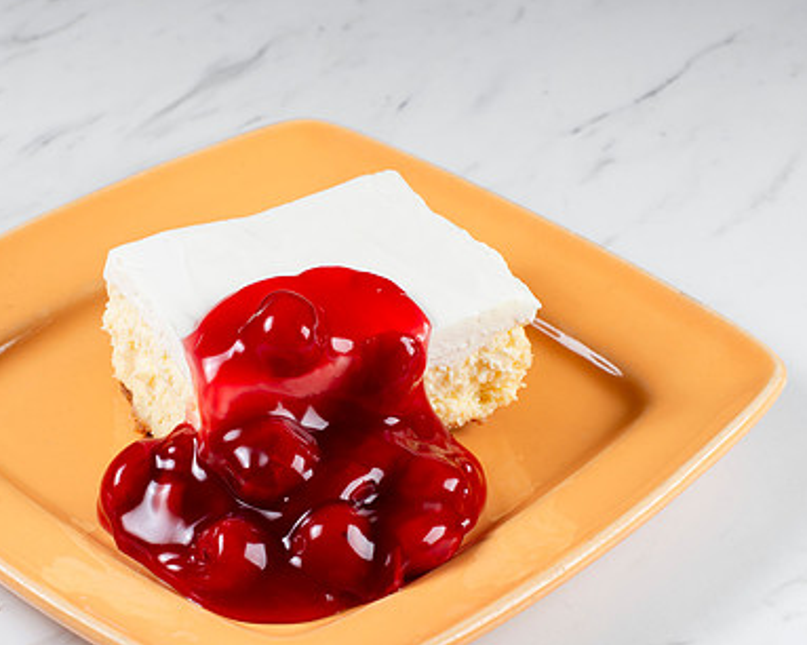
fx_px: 2077
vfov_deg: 17.6
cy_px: 411
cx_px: 327
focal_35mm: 87
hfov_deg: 22.0
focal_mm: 50
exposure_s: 1/200
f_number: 9
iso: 200
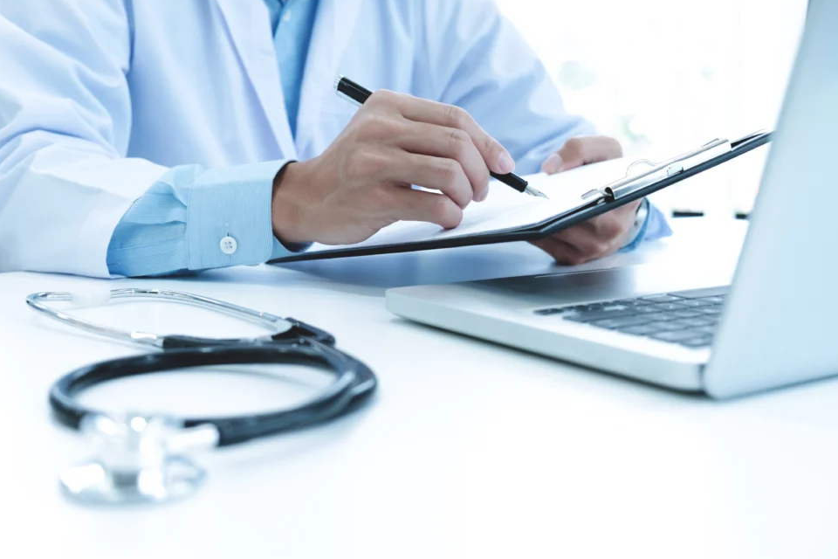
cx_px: 403
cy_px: 275
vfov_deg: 28.1
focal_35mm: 48
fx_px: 1117
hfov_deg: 41.1
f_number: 3.6
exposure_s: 1/60
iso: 640
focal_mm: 30.2
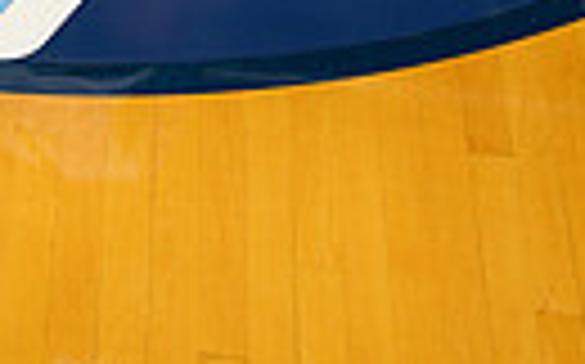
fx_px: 1912
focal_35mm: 120
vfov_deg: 9.3
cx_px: 162
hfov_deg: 17.3
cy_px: -616
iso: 250
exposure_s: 1/250
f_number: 6.3
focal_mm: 34
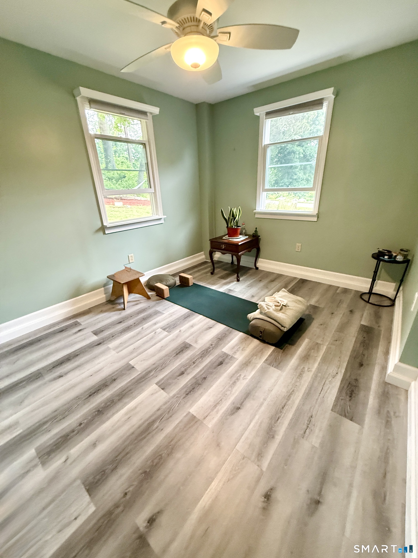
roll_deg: +1.5
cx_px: 209
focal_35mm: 14
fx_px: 225
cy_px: 279
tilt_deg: -21.7
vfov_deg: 102.1
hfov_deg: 85.7
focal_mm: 2.22
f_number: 2.2
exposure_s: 1/120
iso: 500
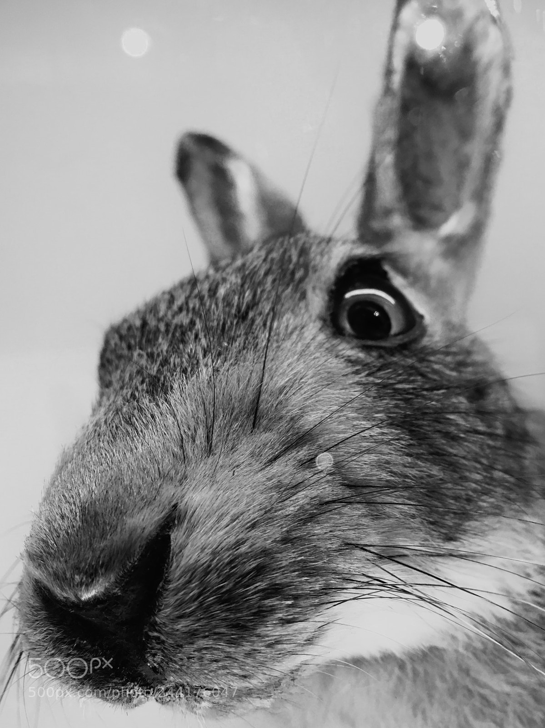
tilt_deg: +2.6
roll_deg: +0.0
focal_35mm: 29
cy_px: 364
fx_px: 609
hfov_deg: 48.2
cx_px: 272
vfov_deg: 61.7
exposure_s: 1/33
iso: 50
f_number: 2.2
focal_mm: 4.15
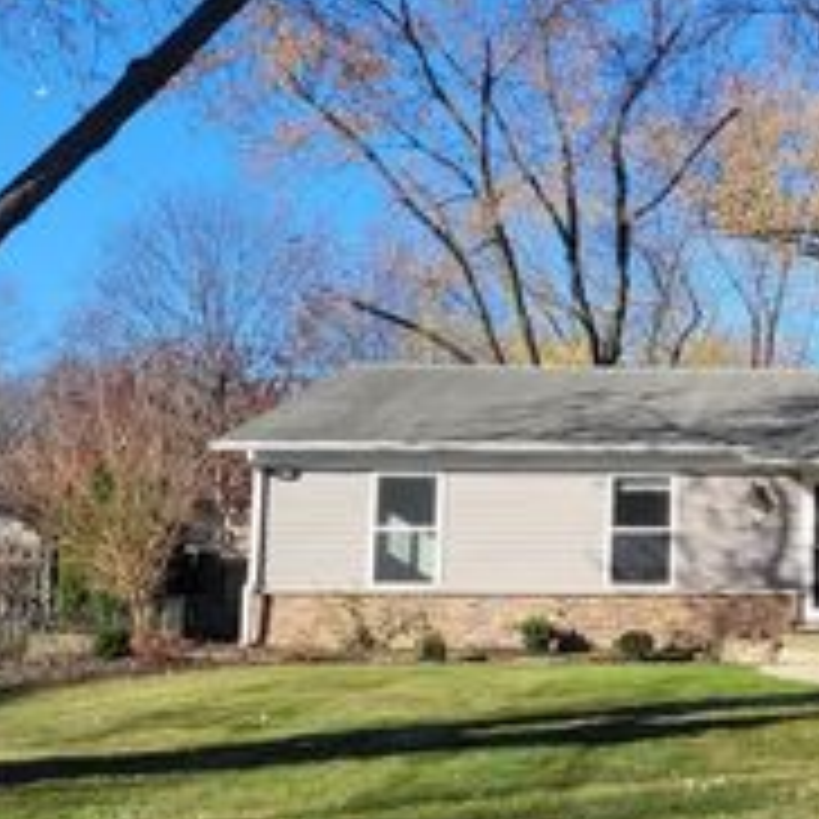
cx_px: 1040
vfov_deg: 27.3
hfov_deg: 24.2
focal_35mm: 63
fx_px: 1686
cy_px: 430
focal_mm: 5.4
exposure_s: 1/1493
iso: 40
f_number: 1.8
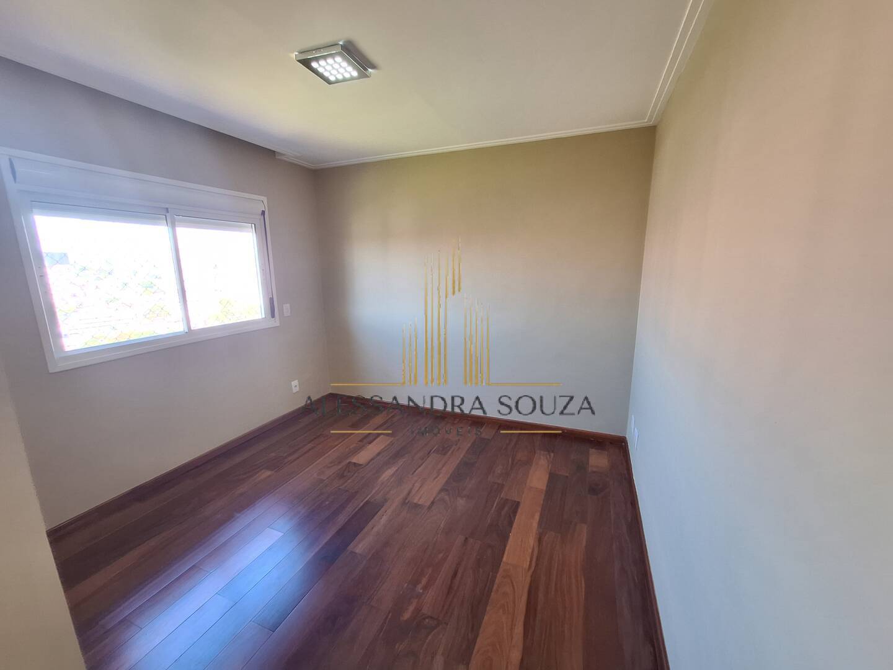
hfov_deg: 106.2
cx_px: 446
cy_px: 335
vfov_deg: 89.9
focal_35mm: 13
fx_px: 335
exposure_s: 1/40
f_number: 2.2
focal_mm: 1.74
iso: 80
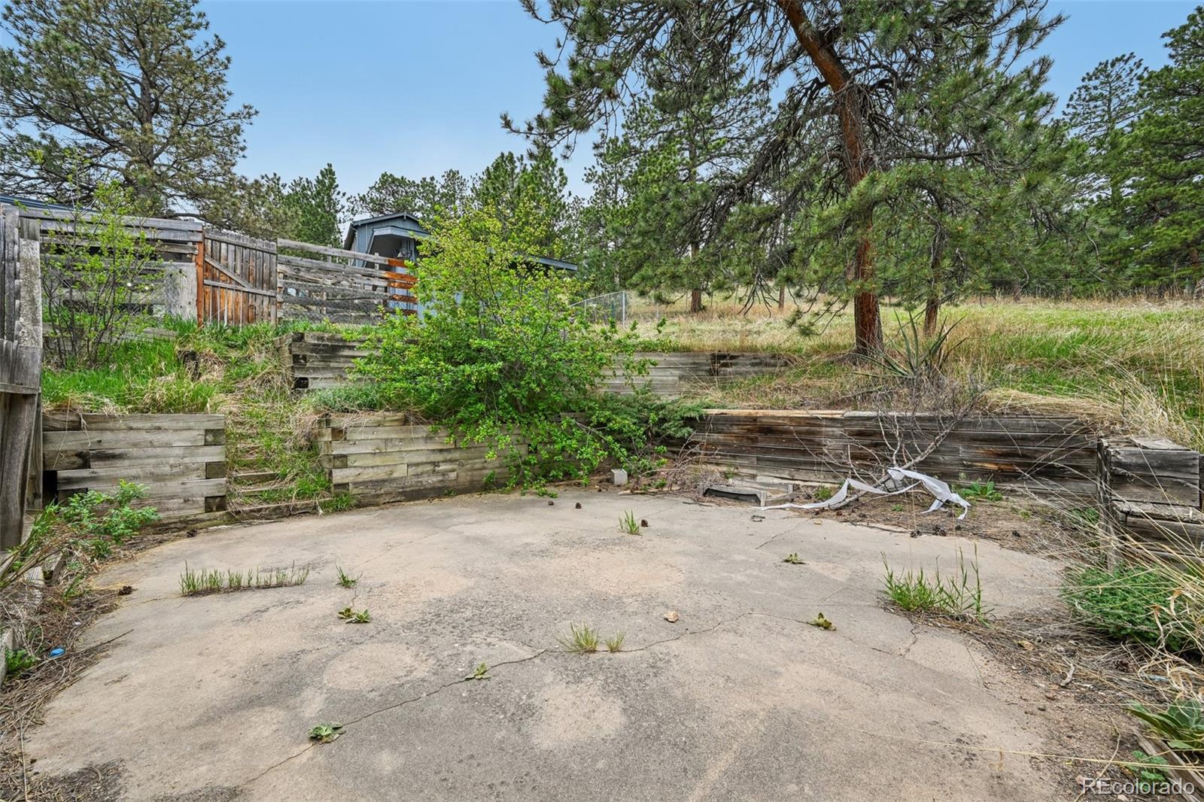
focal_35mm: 14
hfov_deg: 104.3
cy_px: 401
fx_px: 468
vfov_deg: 81.2
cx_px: 602
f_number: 10
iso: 140
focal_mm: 14
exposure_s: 1/15
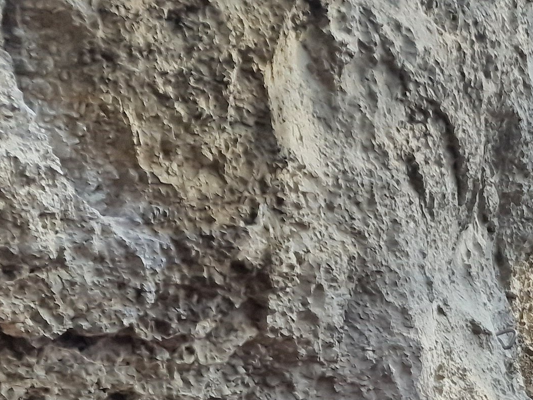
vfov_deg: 15.5
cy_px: 627
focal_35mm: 87
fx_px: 1340
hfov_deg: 18.8
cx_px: 876
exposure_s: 1/570
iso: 50
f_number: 1.8
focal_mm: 6.4
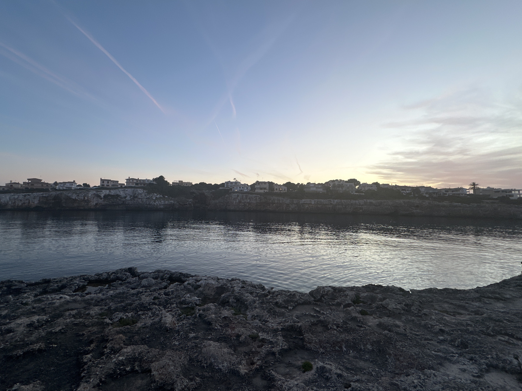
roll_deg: -0.9
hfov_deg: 94.3
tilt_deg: +5.3
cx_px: 239
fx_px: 241
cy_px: 182
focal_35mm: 16
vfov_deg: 78.0
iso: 80
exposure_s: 1/99
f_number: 2.2
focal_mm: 2.22
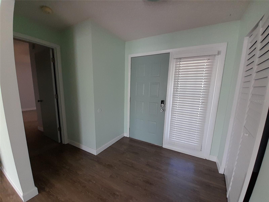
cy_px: 101
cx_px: 134
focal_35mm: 13
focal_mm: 1.13
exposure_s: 1/40
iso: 100
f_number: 2.2
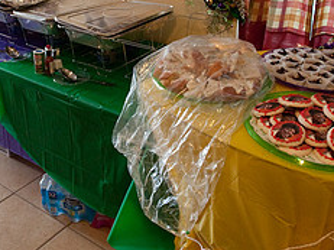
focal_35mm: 41
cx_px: 160
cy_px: 68
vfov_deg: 34.5
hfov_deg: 45.8
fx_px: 395
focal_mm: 17
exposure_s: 1/160
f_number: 5.6
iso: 2500
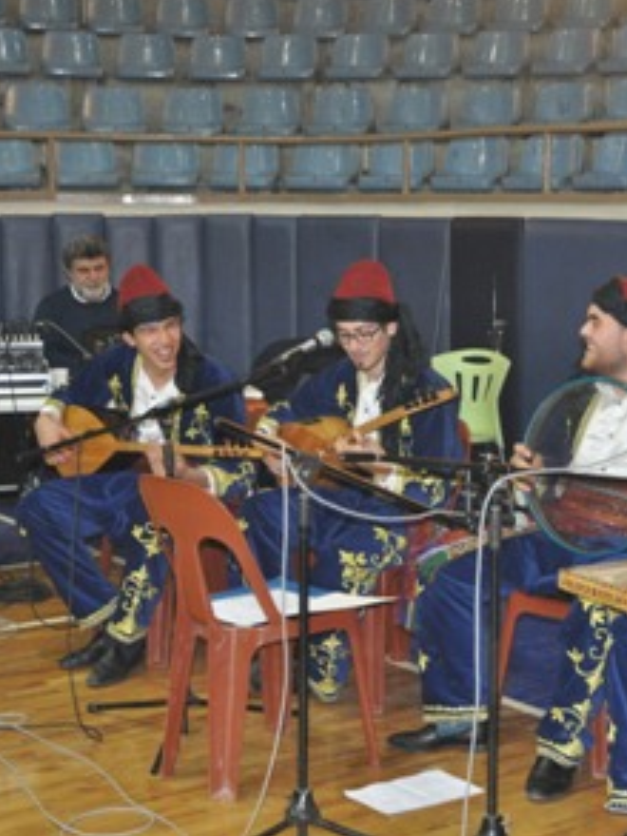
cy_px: 414
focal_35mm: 75
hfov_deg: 19.5
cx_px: 450
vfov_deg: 26.0
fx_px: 1810
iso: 800
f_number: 4
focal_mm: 34
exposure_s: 1/60
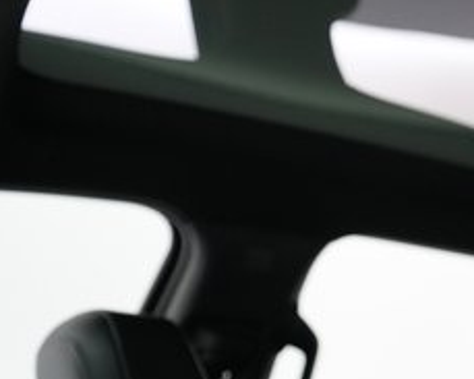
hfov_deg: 26.3
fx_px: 883
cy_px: 39
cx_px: 590
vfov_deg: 23.6
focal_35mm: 63
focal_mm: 24
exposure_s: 1/160
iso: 4000
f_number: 2.8
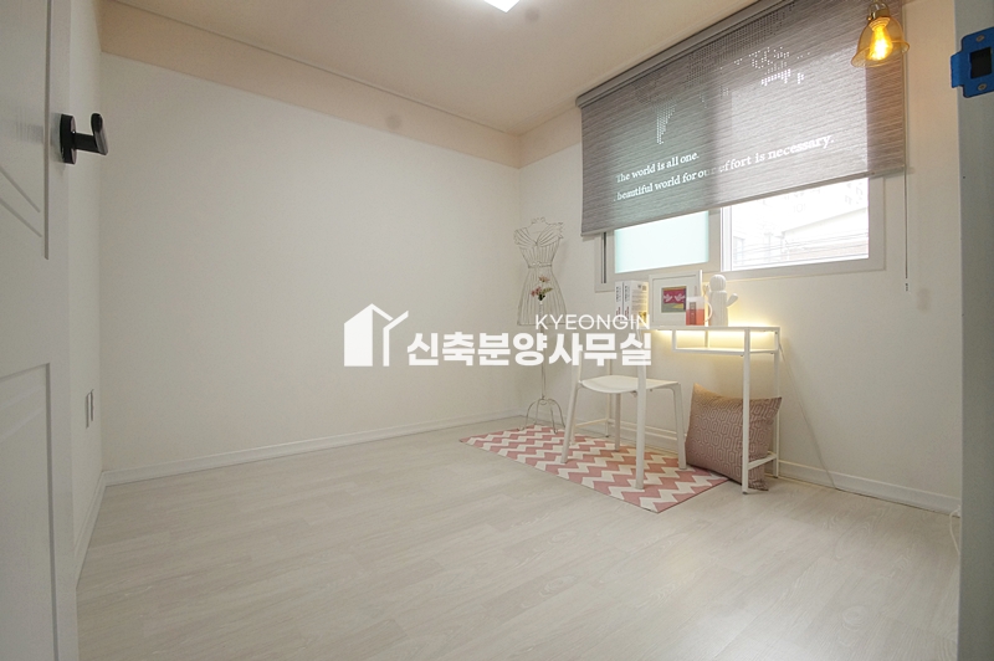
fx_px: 414
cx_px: 497
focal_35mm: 15
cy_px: 330
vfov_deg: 77.2
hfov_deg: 100.4
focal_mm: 10
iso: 800
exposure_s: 1/50
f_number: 9
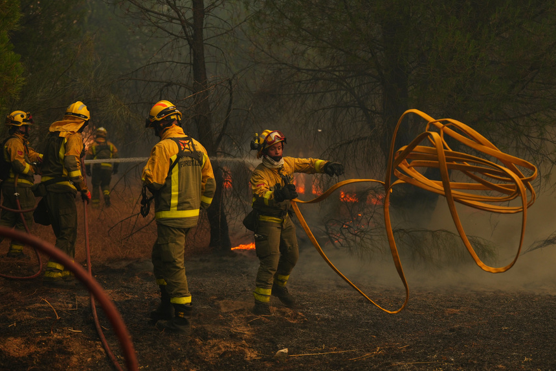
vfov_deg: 21.9
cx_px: 286
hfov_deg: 32.4
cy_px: 185
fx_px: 957
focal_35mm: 62
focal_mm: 52
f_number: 2
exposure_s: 1/4000
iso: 250
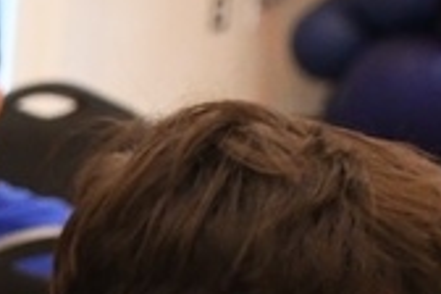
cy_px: 788
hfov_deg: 4.5
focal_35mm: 440
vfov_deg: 3.1
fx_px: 5390
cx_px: -832
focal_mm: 48
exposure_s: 1/200
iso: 3200
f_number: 5.6
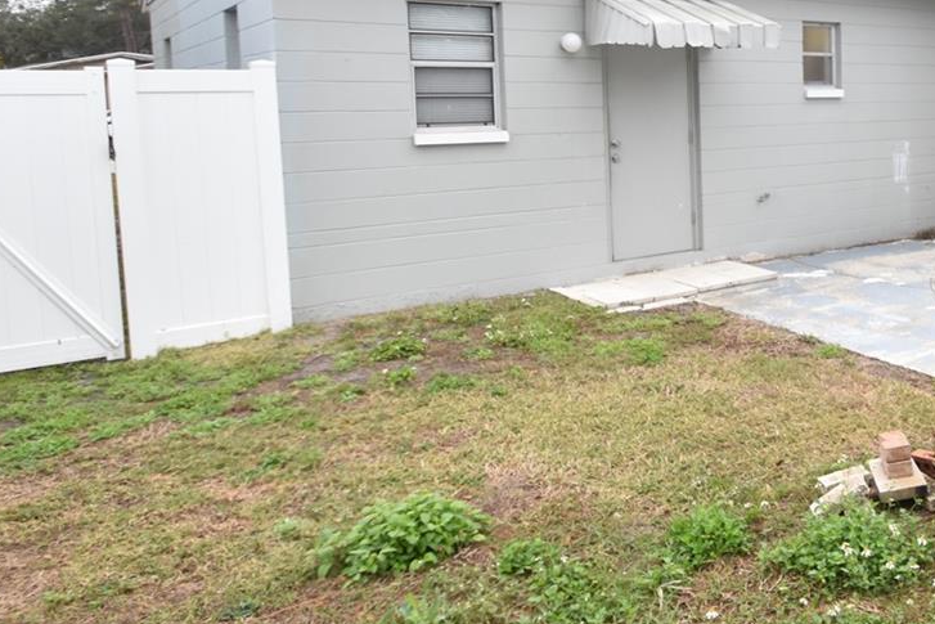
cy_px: 161
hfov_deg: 49.8
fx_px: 857
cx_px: 869
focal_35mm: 33
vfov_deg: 39.0
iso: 400
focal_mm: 10
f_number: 6.3
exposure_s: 1/160
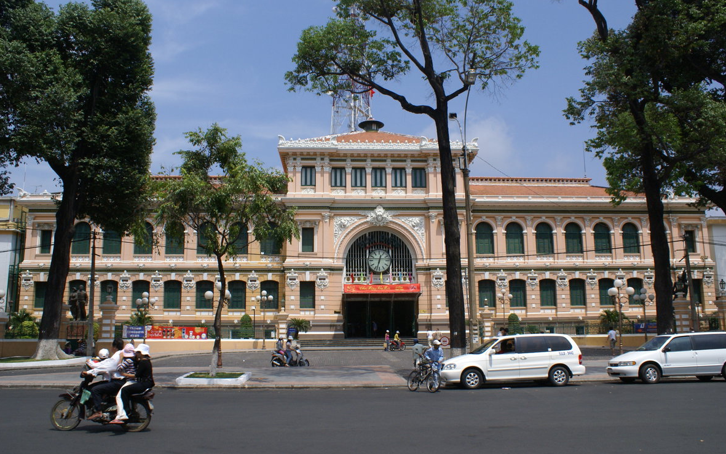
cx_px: 366
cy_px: 232
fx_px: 554
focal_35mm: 28
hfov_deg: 66.5
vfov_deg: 44.5
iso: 400
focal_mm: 18
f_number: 10
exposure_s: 1/640
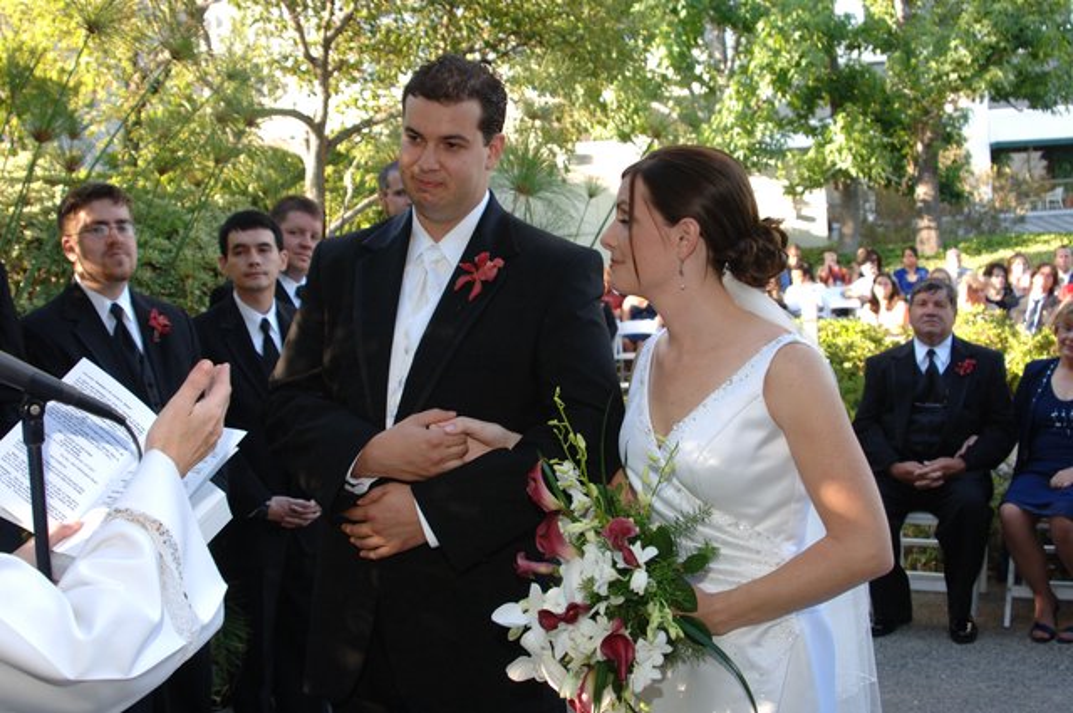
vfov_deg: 31.8
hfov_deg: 46.5
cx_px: 536
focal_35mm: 42
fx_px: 1250
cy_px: 356
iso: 400
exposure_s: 1/125
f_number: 5.6
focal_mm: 28
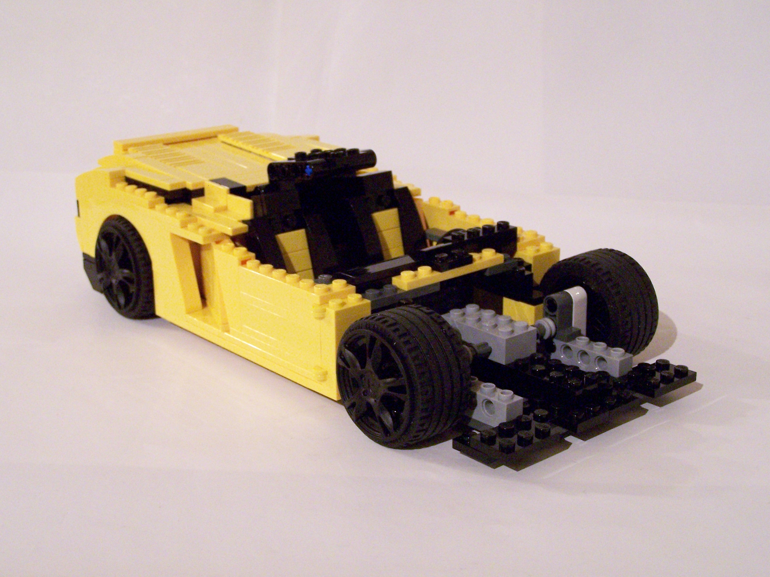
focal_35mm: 56
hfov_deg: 34.3
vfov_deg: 26.1
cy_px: 288
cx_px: 385
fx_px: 1246
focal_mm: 9.3
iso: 400
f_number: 3.1
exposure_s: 1/8
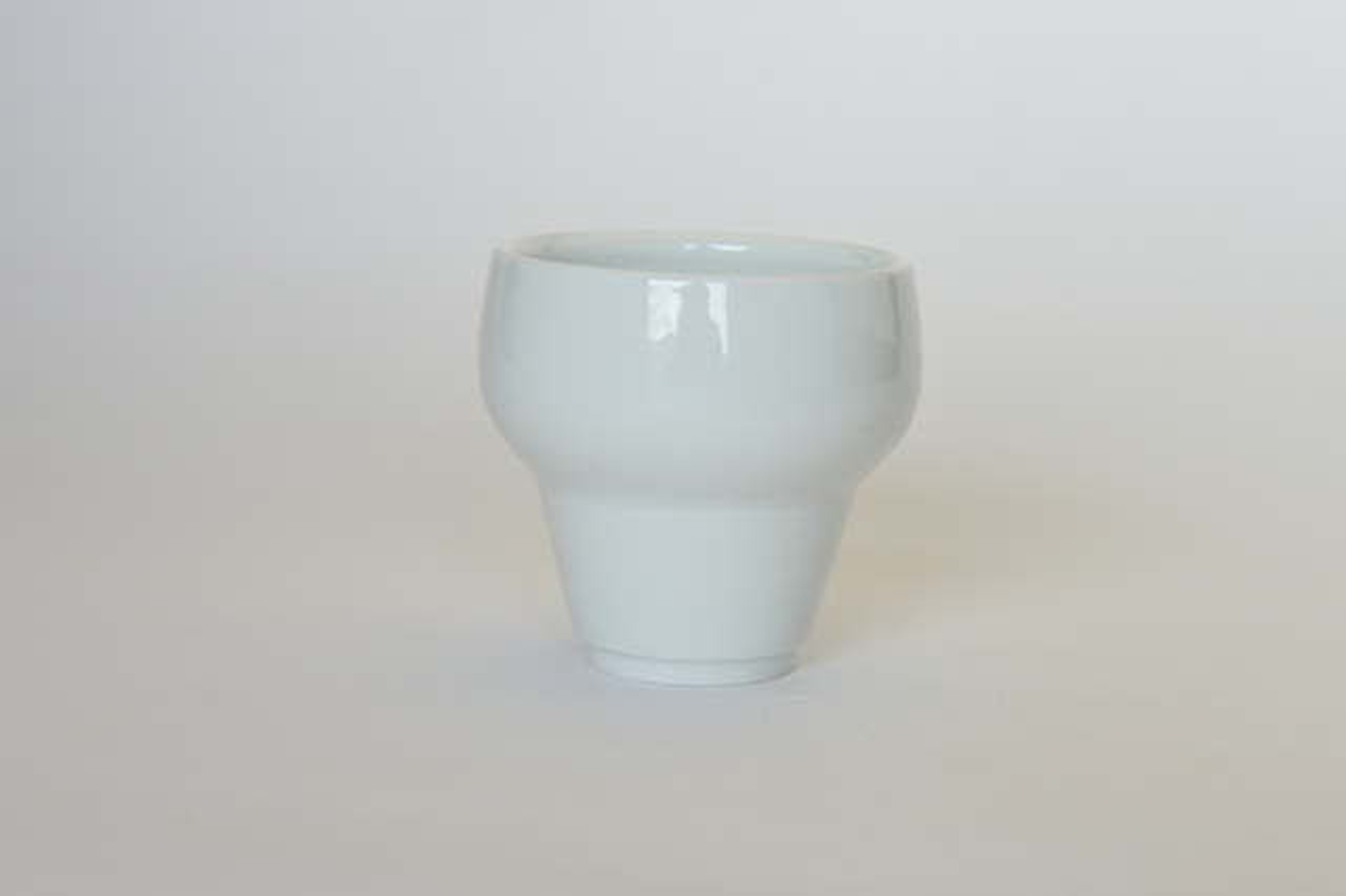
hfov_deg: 28.9
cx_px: 673
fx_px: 2616
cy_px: 448
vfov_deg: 19.4
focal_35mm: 70
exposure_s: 1/400
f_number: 5
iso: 1000
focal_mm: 70
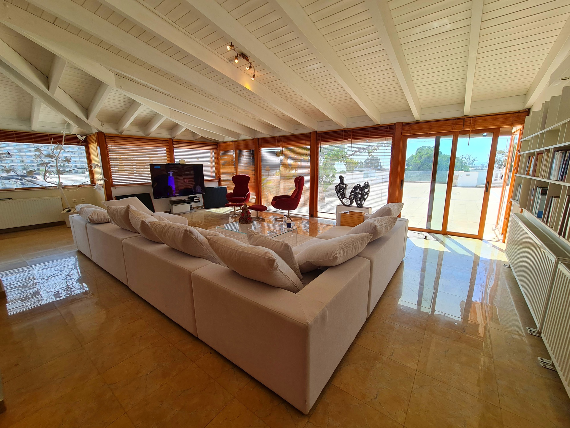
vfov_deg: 89.9
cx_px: 285
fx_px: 214
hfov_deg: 106.2
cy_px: 214
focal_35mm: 13
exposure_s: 1/321
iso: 64
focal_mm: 2.2
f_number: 2.2
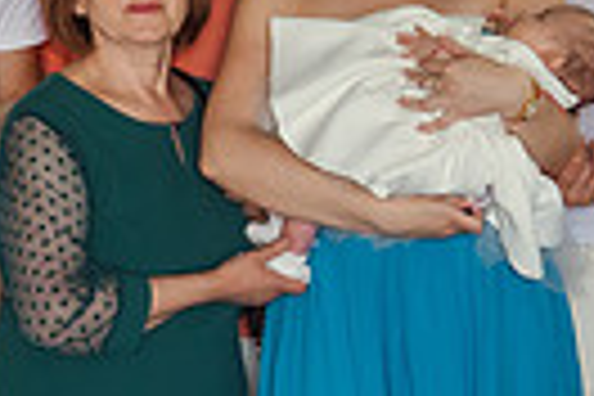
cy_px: 165
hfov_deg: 10.6
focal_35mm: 194
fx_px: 3201
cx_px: 300
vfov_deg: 7.1
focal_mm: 37
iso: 1250
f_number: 4.5
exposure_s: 1/200
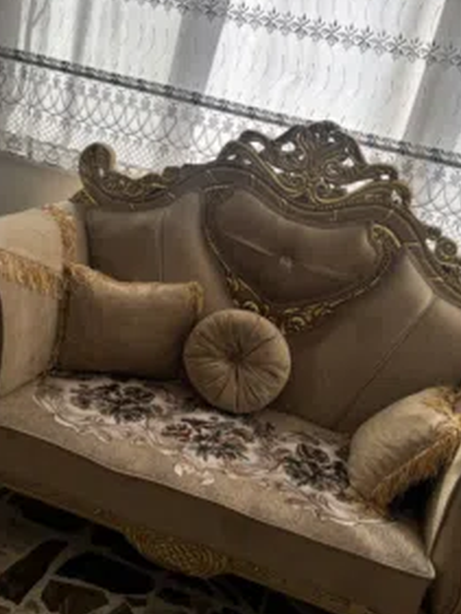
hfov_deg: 38.7
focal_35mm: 37
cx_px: 247
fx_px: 657
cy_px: 273
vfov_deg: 50.0
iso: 50
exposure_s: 1/512
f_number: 1.6
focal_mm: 5.96
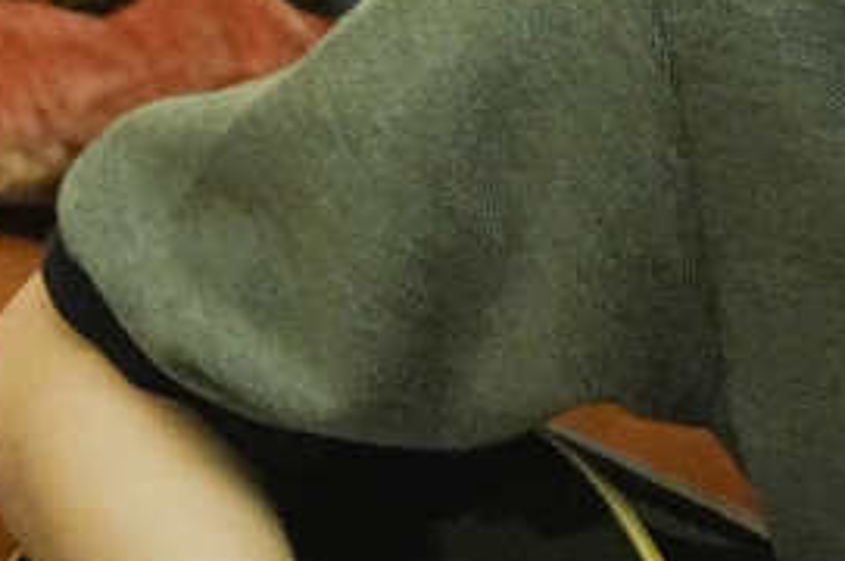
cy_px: 184
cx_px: 1849
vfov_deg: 3.3
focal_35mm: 417
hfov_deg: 4.8
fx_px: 9776
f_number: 8
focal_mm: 94
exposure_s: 1/50
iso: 6400
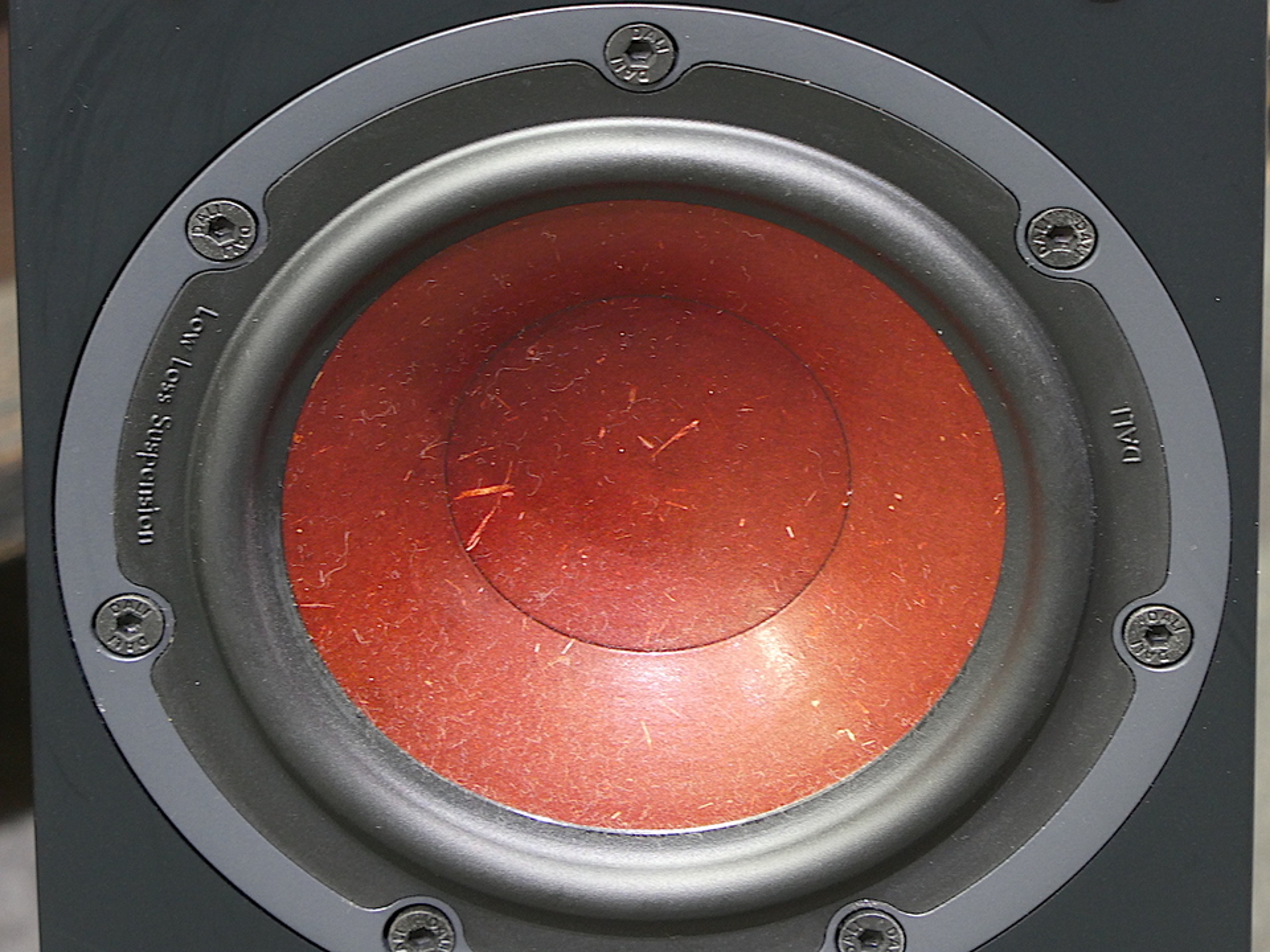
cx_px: 635
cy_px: 476
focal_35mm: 322
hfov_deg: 6.2
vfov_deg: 4.6
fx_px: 11814
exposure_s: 1.6
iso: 200
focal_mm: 57.7
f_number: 5.9
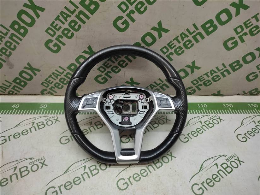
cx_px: 130
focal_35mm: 26
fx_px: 195
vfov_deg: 53.1
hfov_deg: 67.3
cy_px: 98
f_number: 1.79
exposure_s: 1/50
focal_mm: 4.74
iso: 145
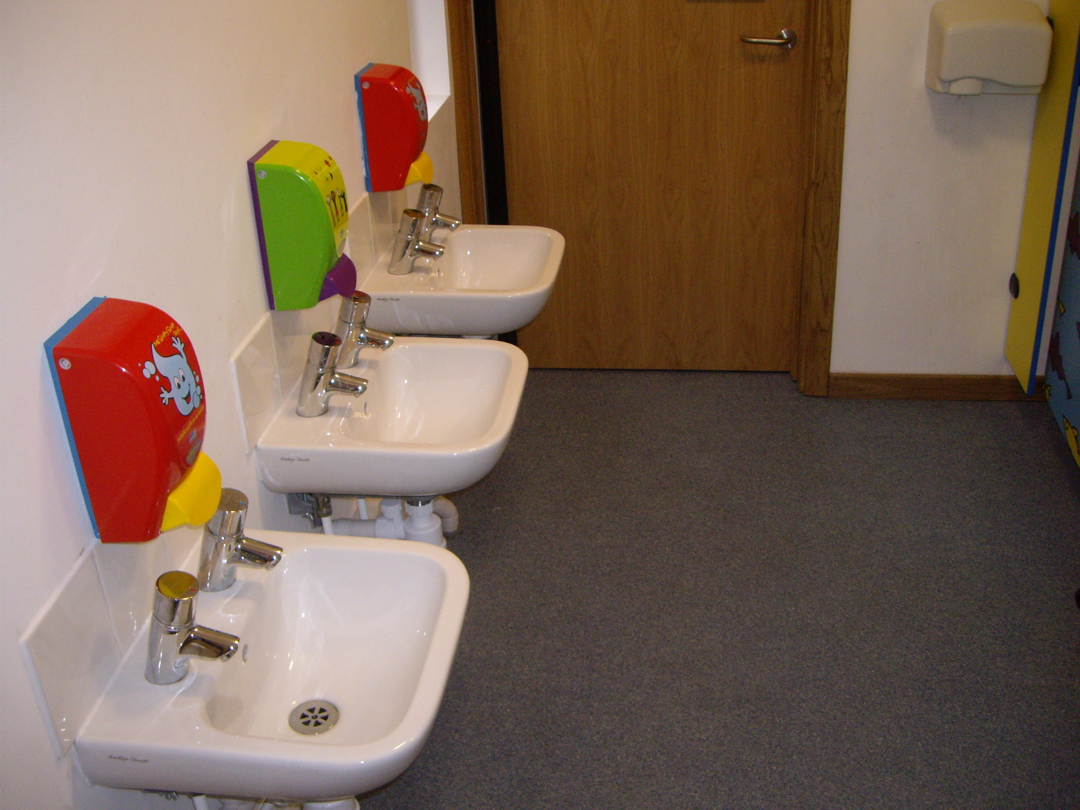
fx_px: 1186
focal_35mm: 38
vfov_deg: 37.7
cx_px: 540
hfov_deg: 49.0
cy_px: 405
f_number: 2.7
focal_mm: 6.2
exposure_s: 1/40
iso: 200
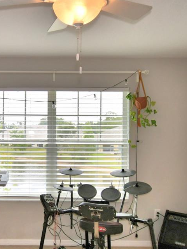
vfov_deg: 51.3
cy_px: 135
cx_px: 32
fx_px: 259
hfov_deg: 37.9
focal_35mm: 36
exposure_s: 1/100
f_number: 4.5
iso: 100
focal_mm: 10
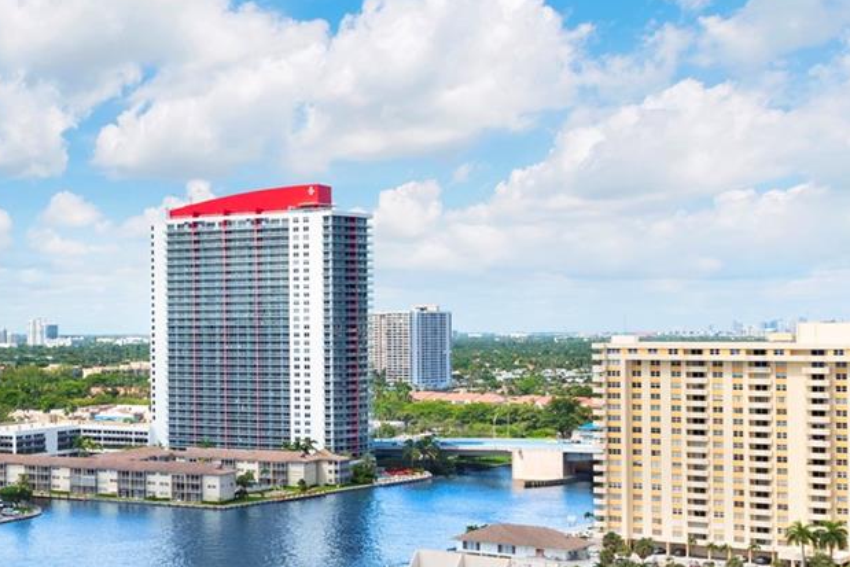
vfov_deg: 21.9
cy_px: 333
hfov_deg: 27.7
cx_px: -213
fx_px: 1464
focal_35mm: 62
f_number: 10
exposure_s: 1/125
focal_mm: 24
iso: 100
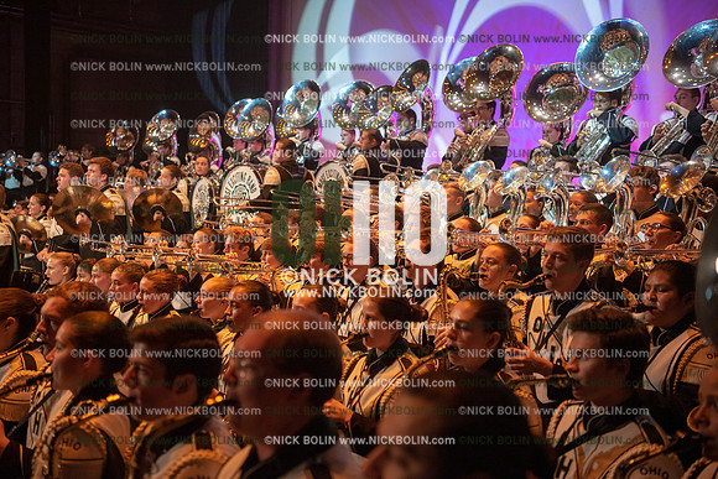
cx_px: 359
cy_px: 240
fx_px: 958
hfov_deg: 41.1
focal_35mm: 48
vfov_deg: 28.1
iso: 2000
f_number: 2.8
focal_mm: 48
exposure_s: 1/200
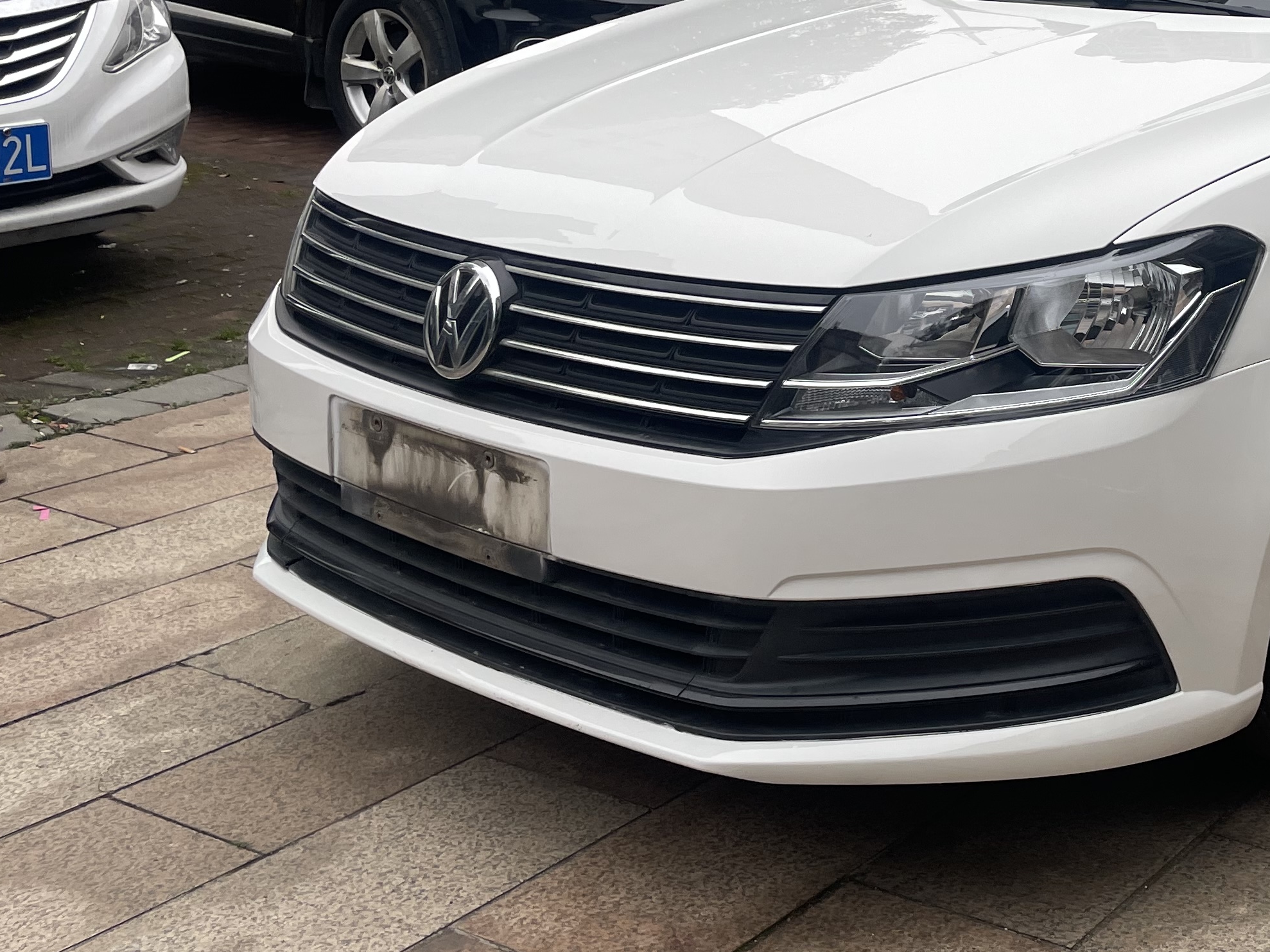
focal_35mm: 53
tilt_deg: -9.9
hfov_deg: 33.5
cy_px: 180
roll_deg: -0.6
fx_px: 1944
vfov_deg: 26.9
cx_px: 1235
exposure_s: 1/381
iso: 32
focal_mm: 4.2
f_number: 1.6
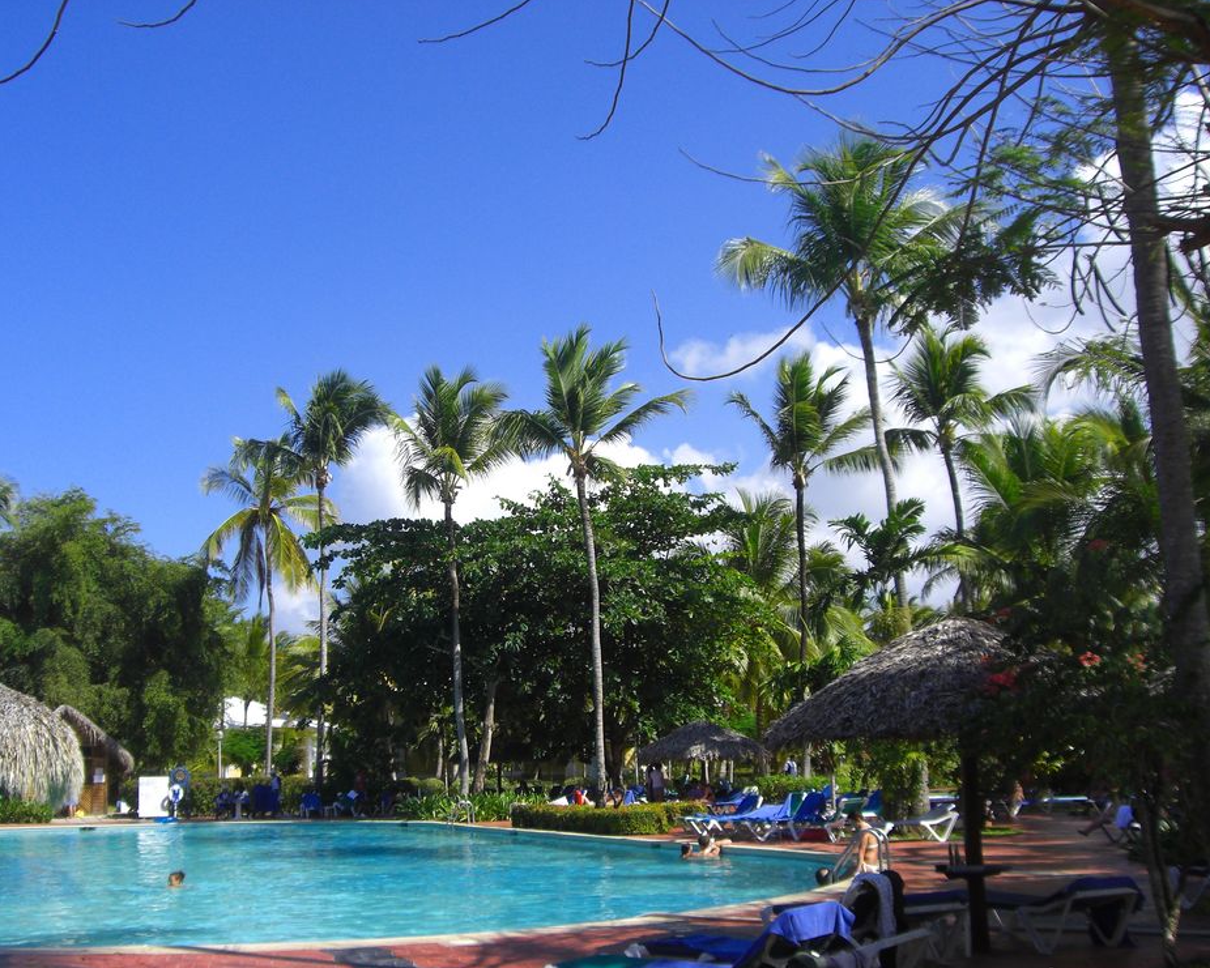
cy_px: 498
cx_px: 563
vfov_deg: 36.5
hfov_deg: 44.8
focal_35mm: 41
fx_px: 1468
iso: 64
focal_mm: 6.2
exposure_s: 1/125
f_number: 8
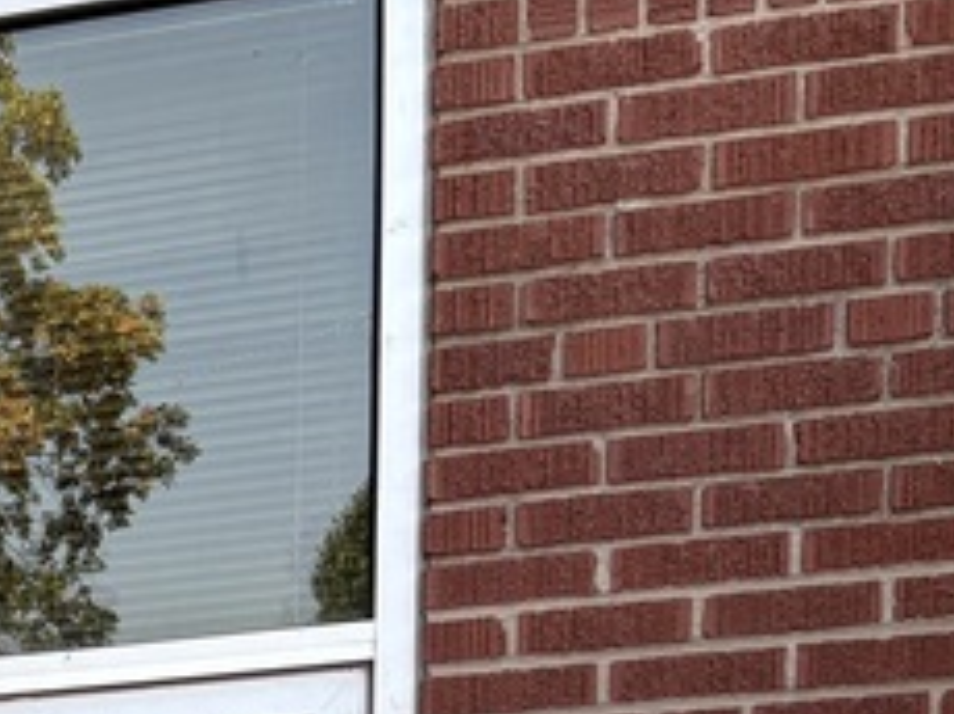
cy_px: 1569
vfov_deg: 11.2
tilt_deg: -9.0
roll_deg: +2.8
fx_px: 3194
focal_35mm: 116
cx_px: -1041
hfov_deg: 13.9
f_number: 1.6
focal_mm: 5.96
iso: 40
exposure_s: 1/246
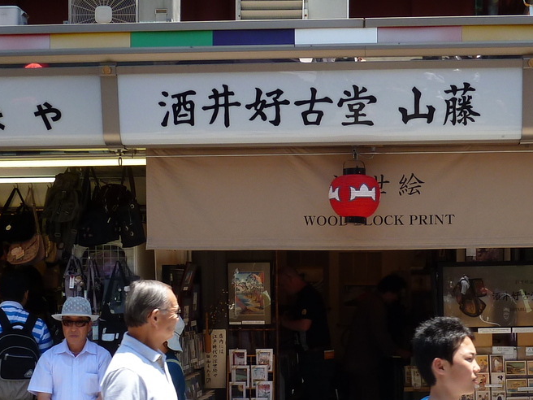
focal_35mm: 61
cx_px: 348
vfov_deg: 23.8
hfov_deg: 31.5
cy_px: 293
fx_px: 939
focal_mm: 4.1
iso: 80
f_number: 4
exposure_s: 1/250
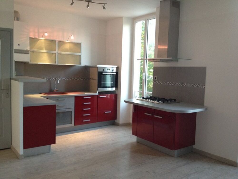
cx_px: 119
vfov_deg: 40.7
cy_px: 90
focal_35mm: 35
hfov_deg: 52.6
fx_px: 241
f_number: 2.4
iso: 200
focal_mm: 4.28
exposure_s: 1/20
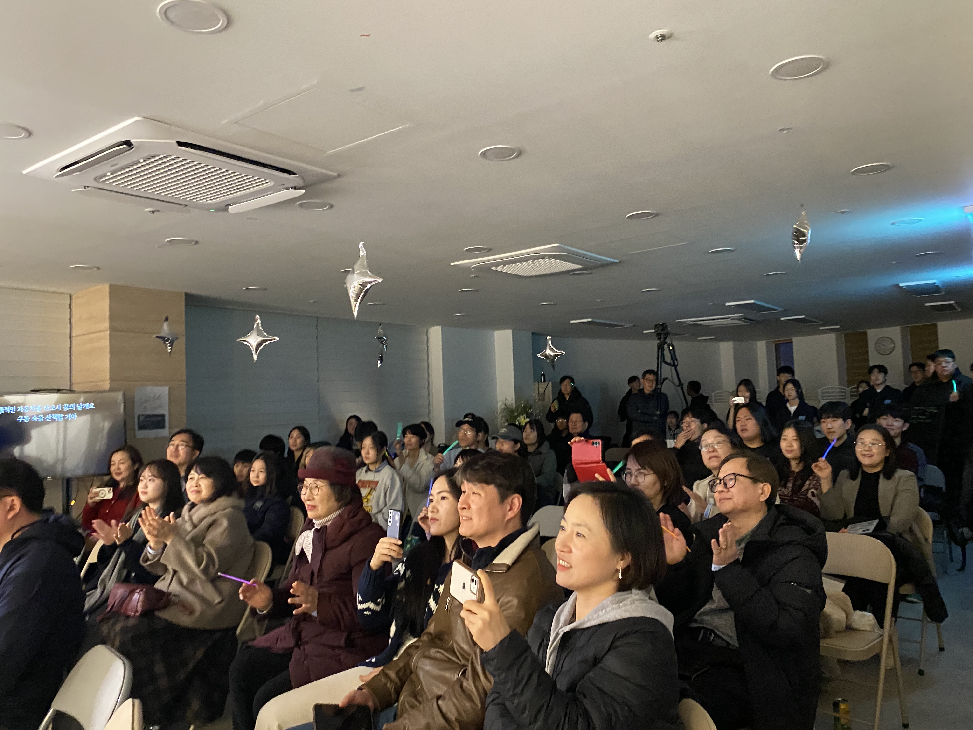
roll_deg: +0.7
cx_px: 486
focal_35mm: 26
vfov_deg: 53.1
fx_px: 731
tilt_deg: +4.1
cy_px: 365
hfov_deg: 67.3
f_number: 1.8
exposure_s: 1/30
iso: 640
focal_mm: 4.25
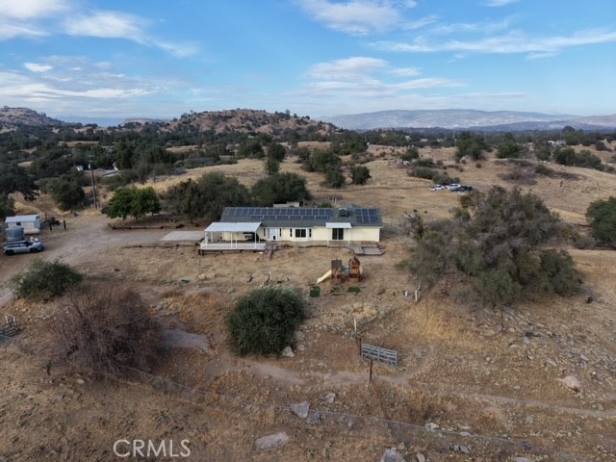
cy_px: 231
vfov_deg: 56.8
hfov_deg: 71.6
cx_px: 308
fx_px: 427
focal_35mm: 24
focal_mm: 8.67
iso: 300
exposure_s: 1/3000
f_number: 1.8
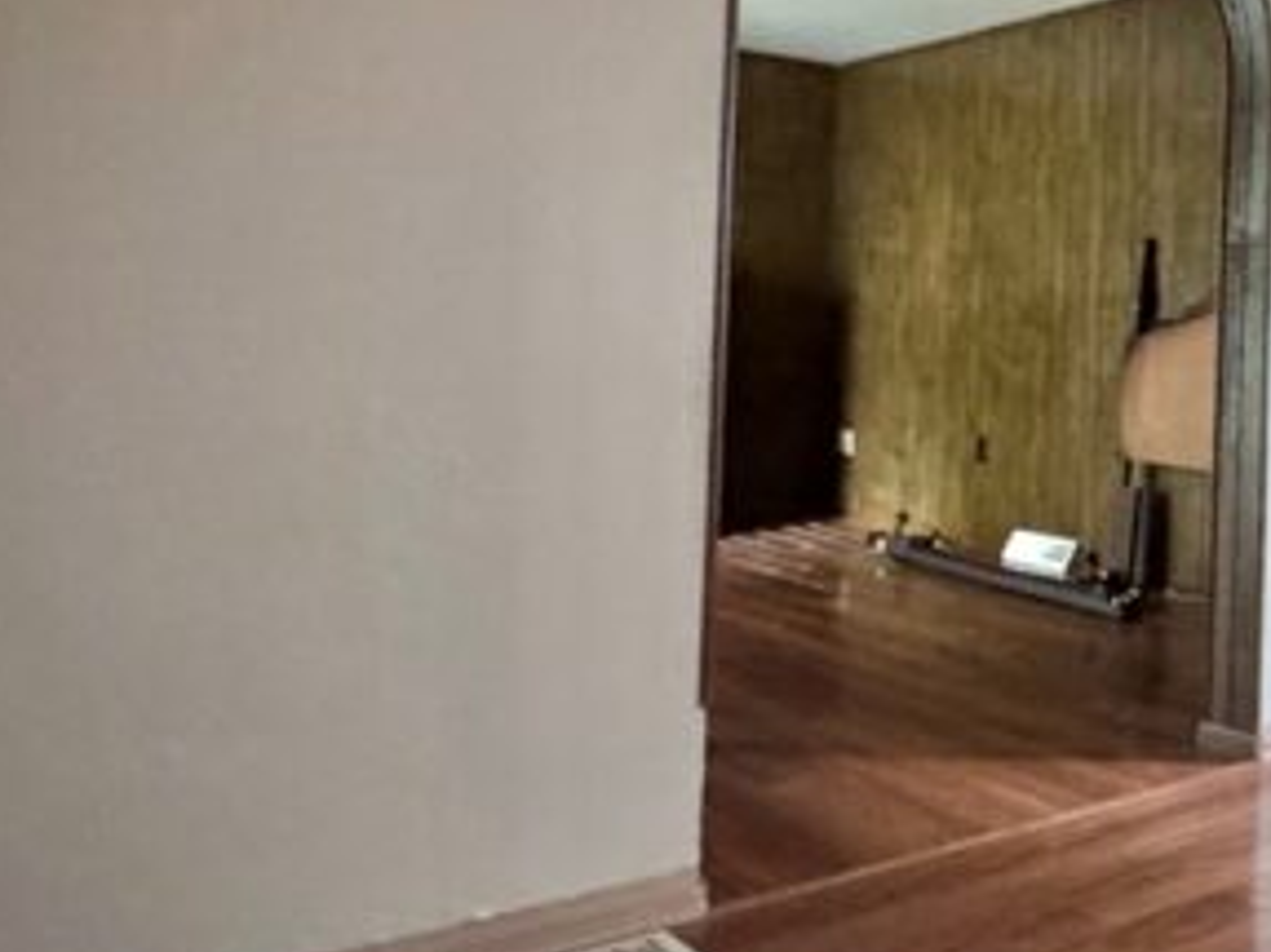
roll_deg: -1.1
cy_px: 292
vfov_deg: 36.3
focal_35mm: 39
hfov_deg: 38.0
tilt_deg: +1.9
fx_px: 1431
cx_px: 1461
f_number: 2.2
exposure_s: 1/40
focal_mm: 2.22
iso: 800
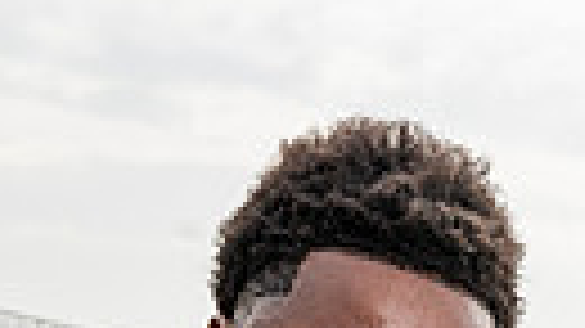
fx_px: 1969
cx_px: 198
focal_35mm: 127
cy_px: 930
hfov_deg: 16.9
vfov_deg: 8.3
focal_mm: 35
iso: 100
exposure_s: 1/250
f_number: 8
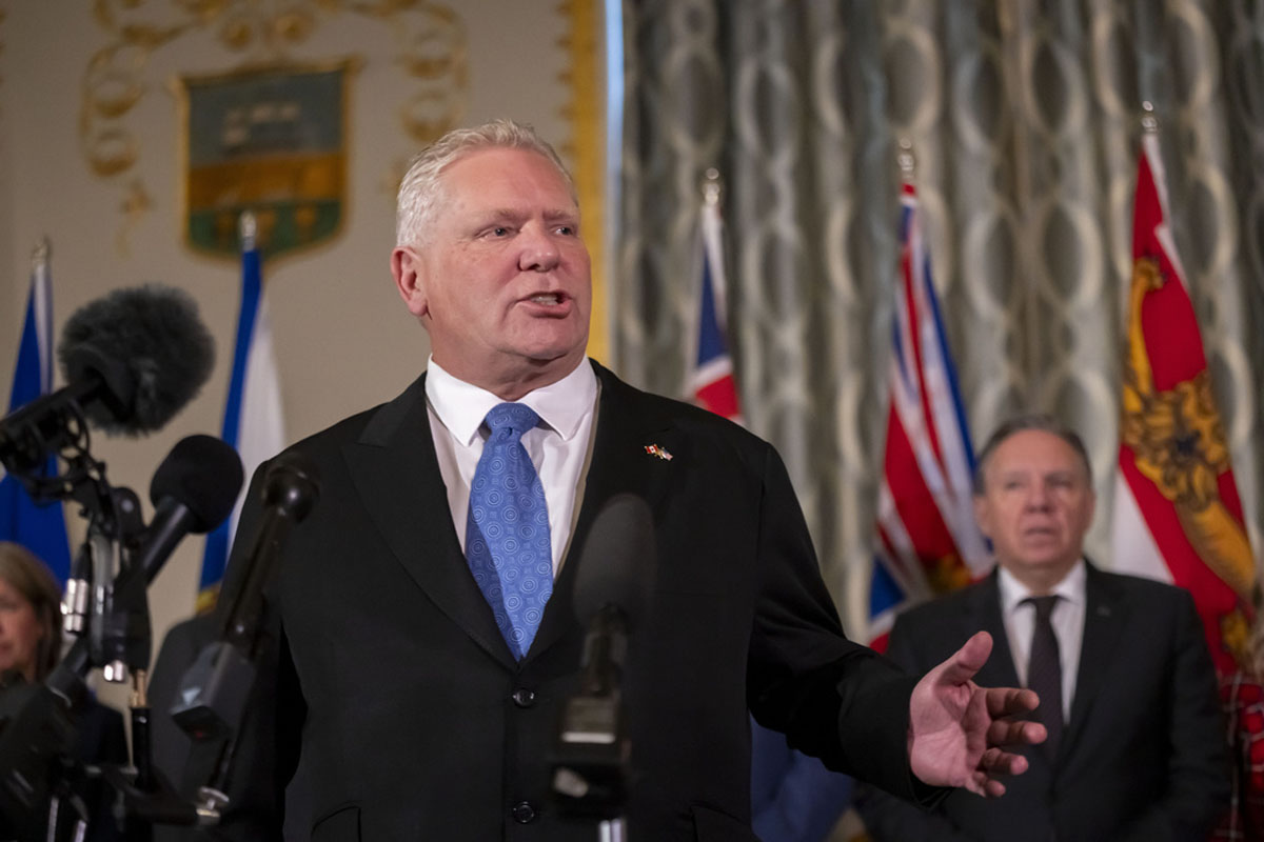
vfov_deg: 19.5
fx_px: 2458
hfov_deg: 28.8
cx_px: 632
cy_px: 421
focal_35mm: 70
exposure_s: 1/400
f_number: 2.8
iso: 10000
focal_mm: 70
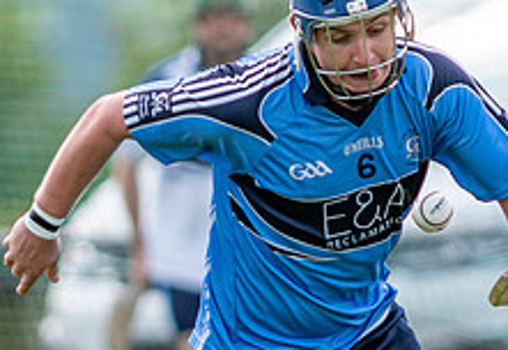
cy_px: 263
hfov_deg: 1.0
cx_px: 356
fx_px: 28555
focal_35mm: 2004
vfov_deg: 0.7
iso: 100
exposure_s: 1/1600
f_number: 2.8
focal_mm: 300
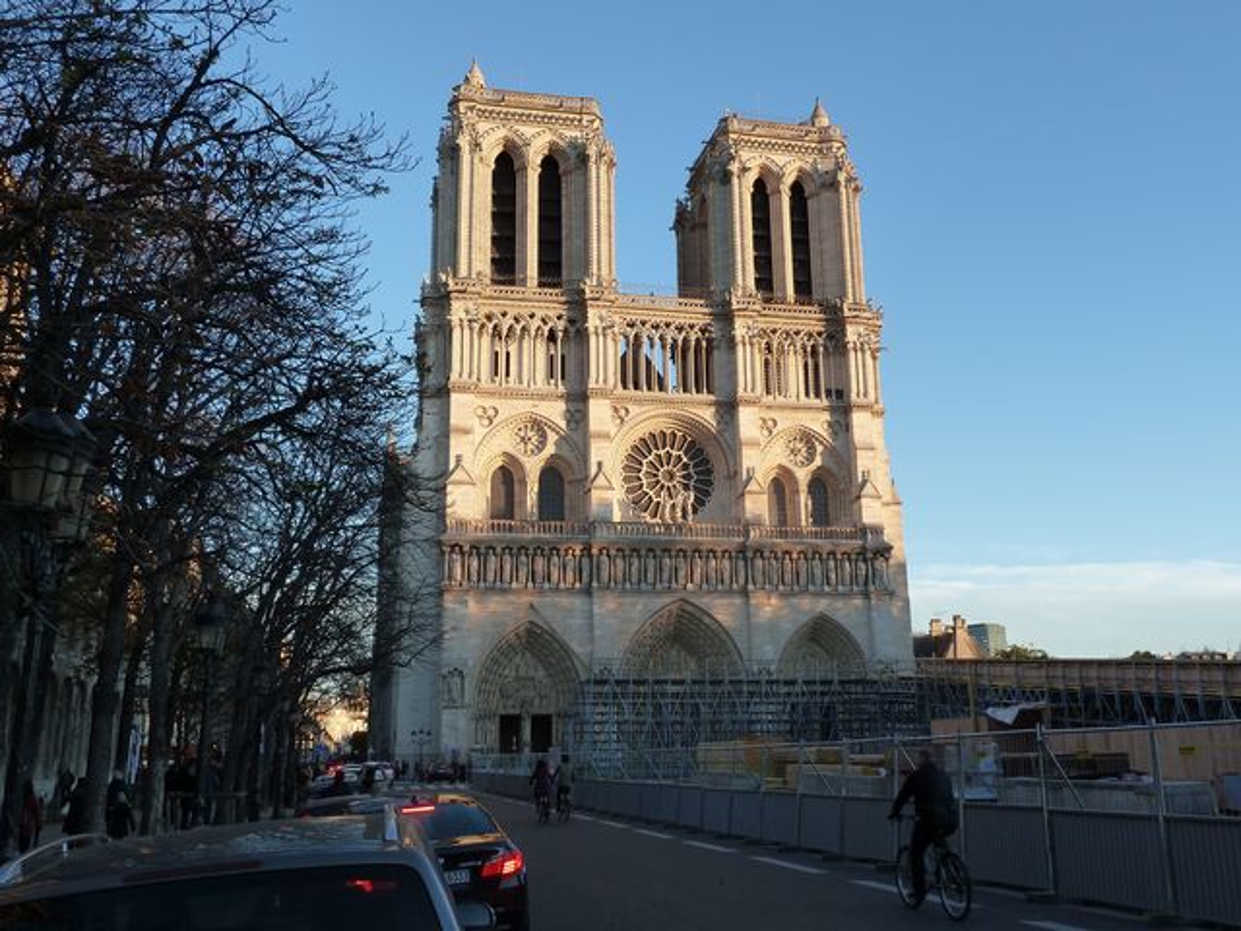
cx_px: 620
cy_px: 466
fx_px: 1147
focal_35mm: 32
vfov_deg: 44.2
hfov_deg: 56.8
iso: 125
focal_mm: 5.3
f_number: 4
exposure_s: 1/125
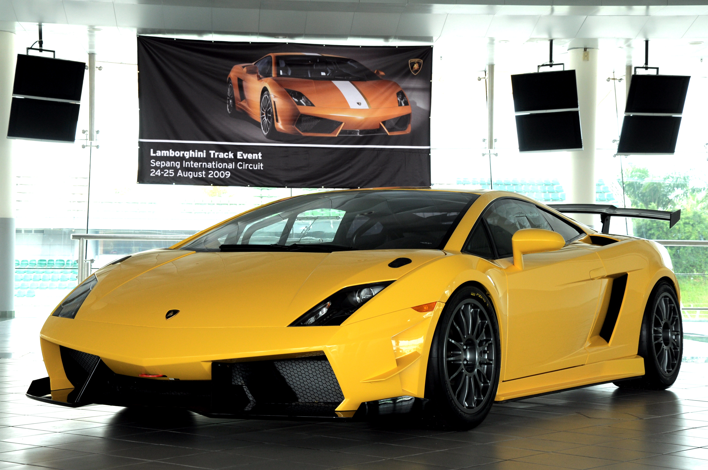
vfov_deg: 20.1
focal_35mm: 68
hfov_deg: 29.9
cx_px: 354
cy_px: 235
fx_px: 1326
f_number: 9
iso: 250
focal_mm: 45
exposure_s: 1/80
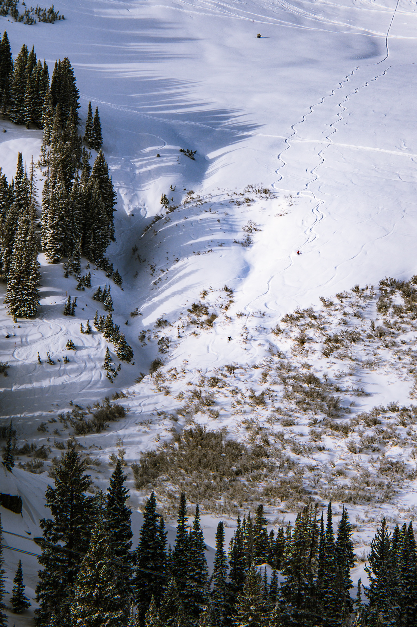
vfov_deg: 15.2
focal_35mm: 135
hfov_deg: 10.1
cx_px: 208
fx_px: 2348
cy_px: 314
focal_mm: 135
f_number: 11
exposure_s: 1/320
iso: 200
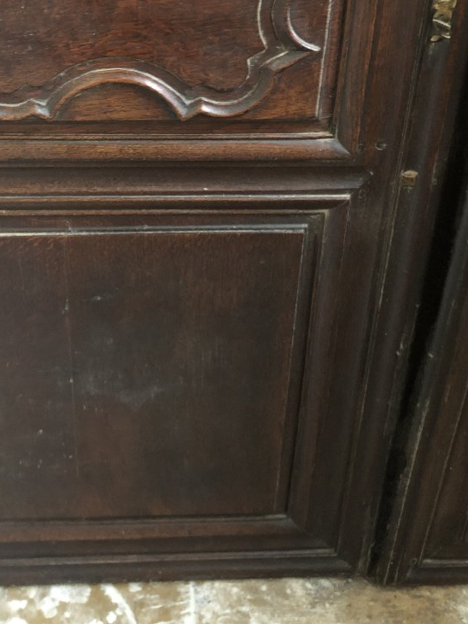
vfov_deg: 40.1
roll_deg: +0.5
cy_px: 158
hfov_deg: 31.2
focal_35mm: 46
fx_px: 829
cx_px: 148
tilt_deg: -34.8
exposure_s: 1/4
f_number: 1.8
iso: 125
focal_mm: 4
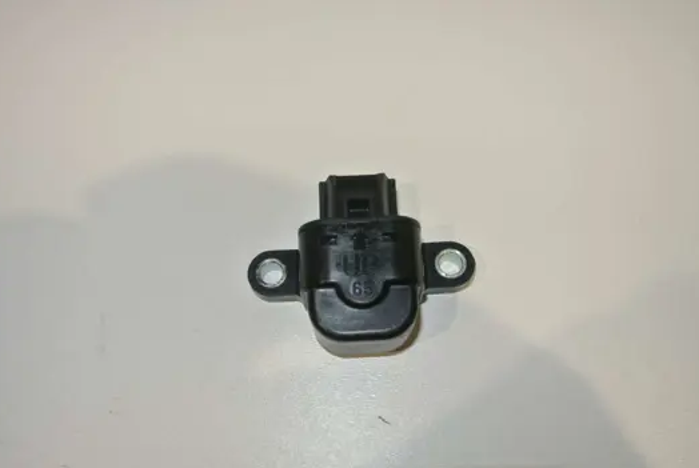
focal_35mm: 38
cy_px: 239
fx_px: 739
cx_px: 350
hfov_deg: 50.6
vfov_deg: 35.2
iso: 200
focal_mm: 14
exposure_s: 1/60
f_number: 4
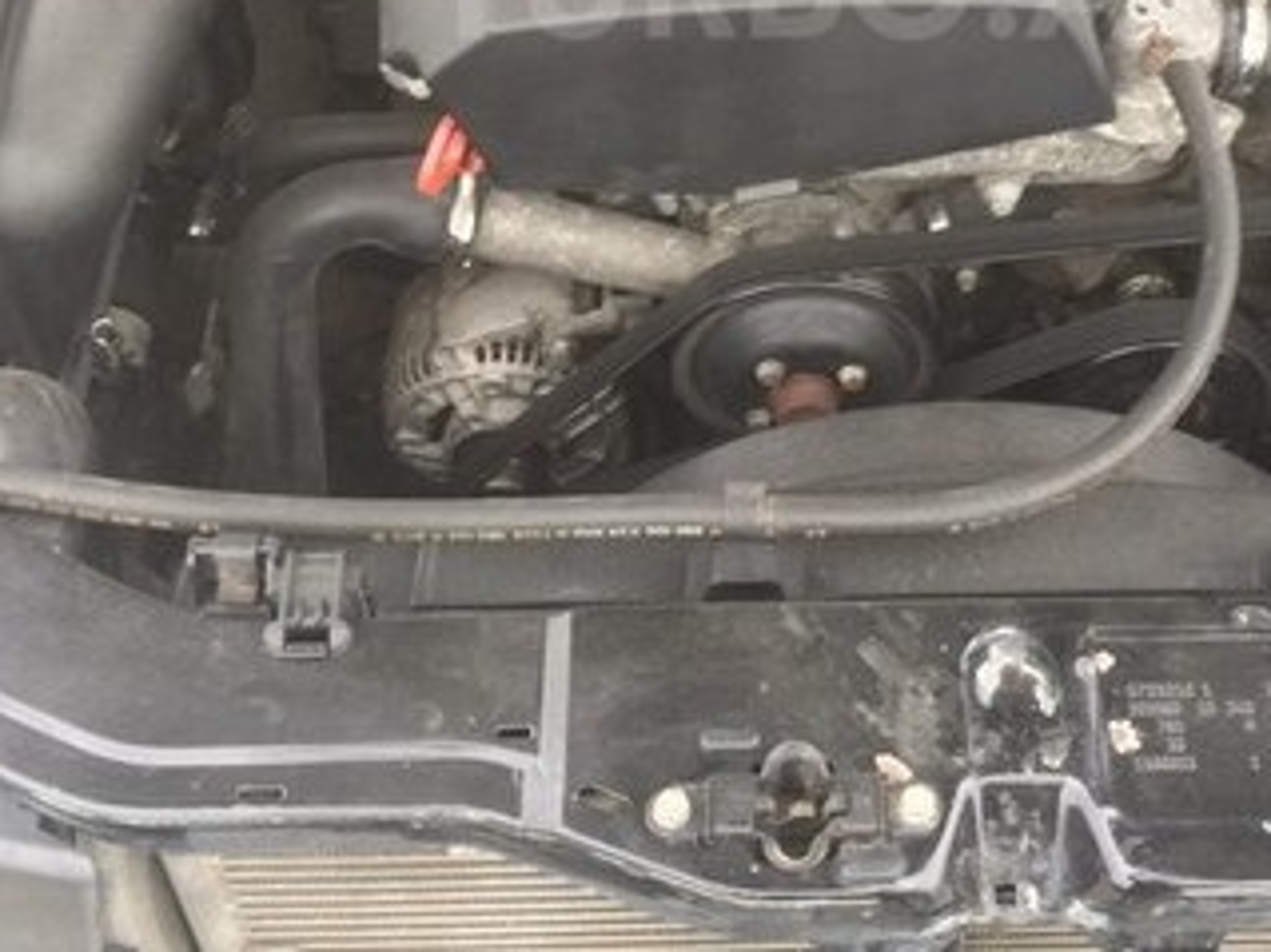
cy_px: -22
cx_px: 833
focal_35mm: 60
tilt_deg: -48.1
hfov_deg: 32.0
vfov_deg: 23.3
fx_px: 2202
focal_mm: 4.15
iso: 80
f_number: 2.2
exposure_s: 1/33
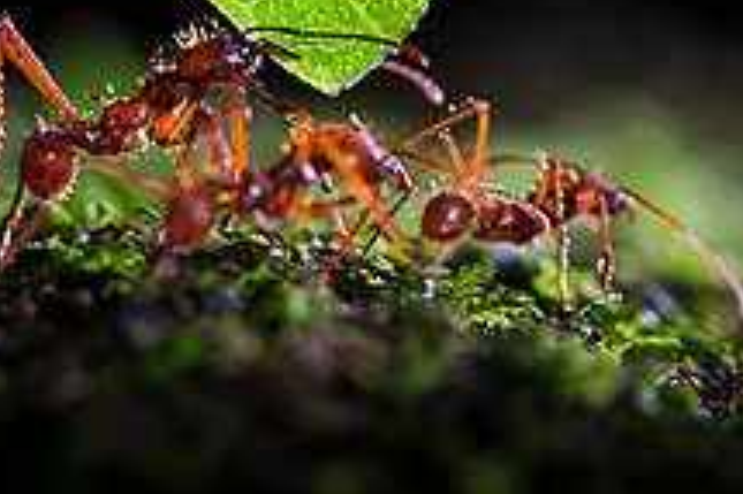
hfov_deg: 4.5
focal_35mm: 463
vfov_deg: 3.0
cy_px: -54
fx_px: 9548
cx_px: 147
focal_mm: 105
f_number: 11
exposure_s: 1/100
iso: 640
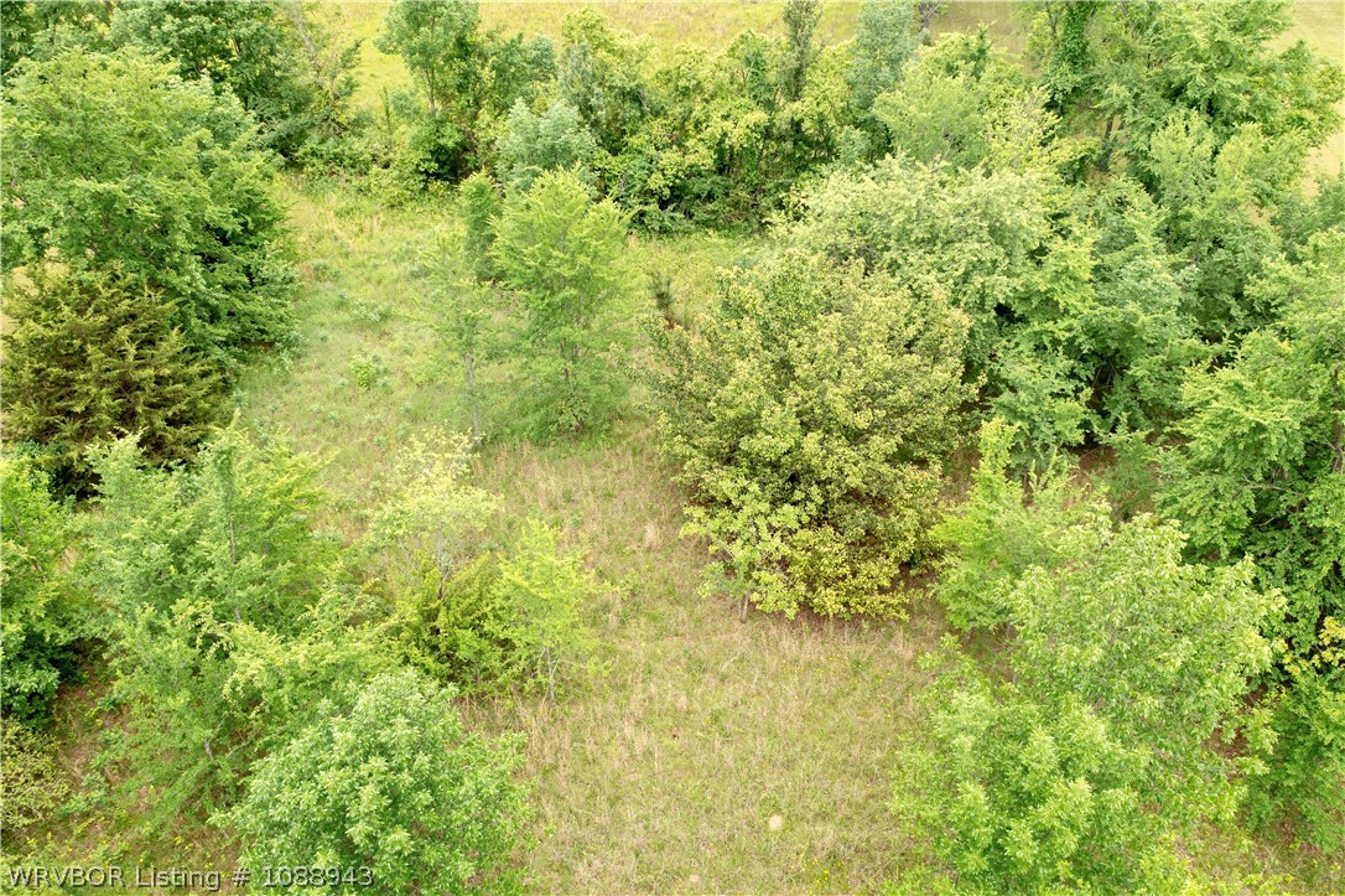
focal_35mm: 28
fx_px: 1046
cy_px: 448
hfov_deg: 65.5
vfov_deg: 46.4
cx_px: 672
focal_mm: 10.26
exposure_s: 1/240
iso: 100
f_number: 3.2
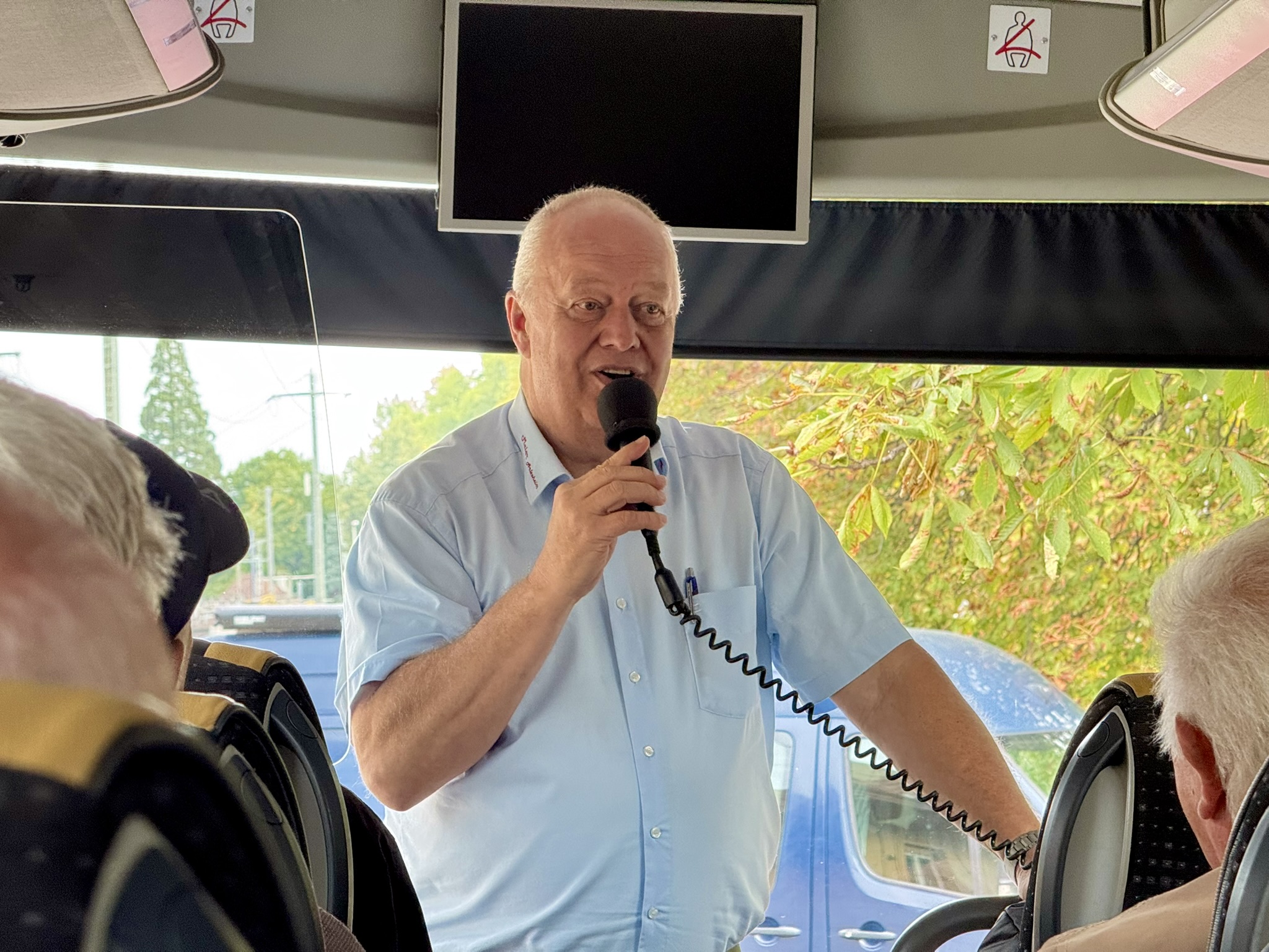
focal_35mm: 120
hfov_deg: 16.4
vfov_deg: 12.3
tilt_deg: +2.3
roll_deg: +2.8
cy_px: 476
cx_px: 634
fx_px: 4399
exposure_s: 1/86
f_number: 2.8
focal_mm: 15.66
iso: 250
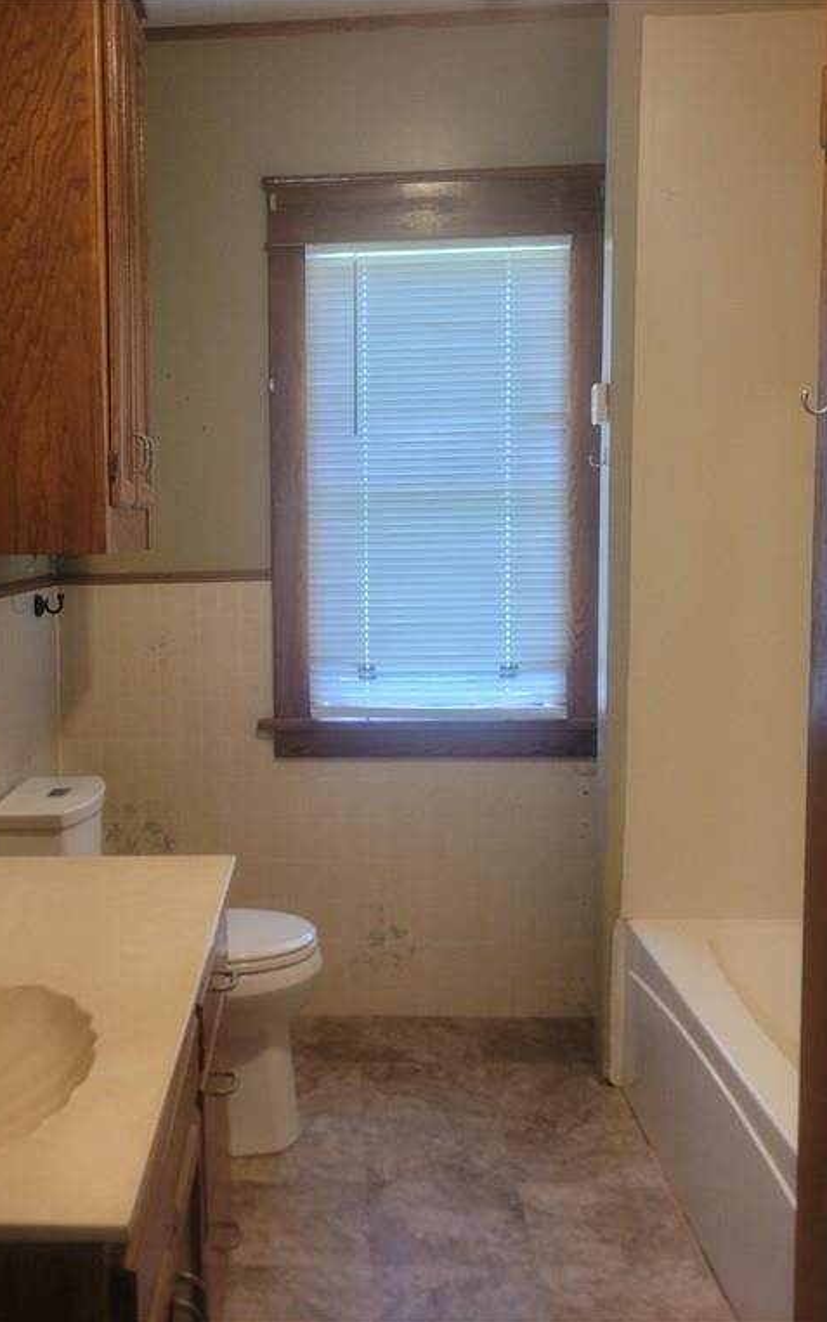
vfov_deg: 52.7
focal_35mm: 37
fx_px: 1334
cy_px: 658
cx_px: 258
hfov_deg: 34.0
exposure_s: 1/40
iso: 200
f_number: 1.8
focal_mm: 5.4
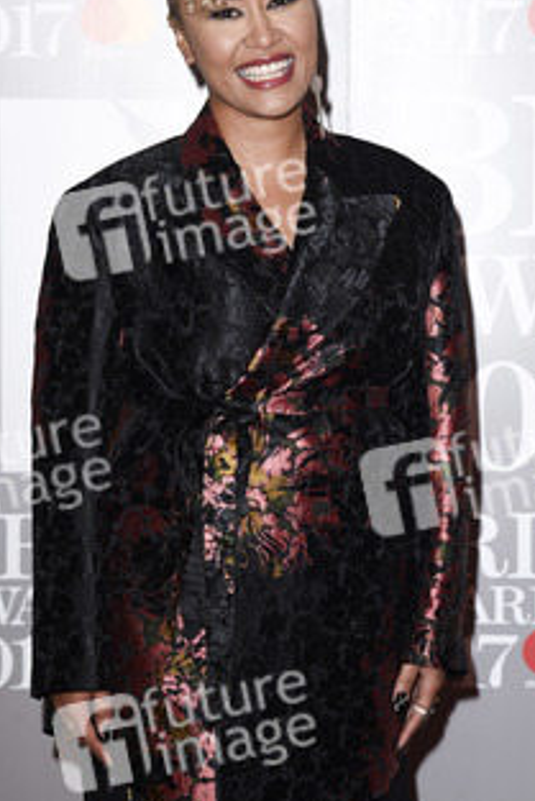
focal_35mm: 128
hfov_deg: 10.7
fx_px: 2850
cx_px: 260
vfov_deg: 16.0
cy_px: 348
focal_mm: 100
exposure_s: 1/250
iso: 400
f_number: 5.6
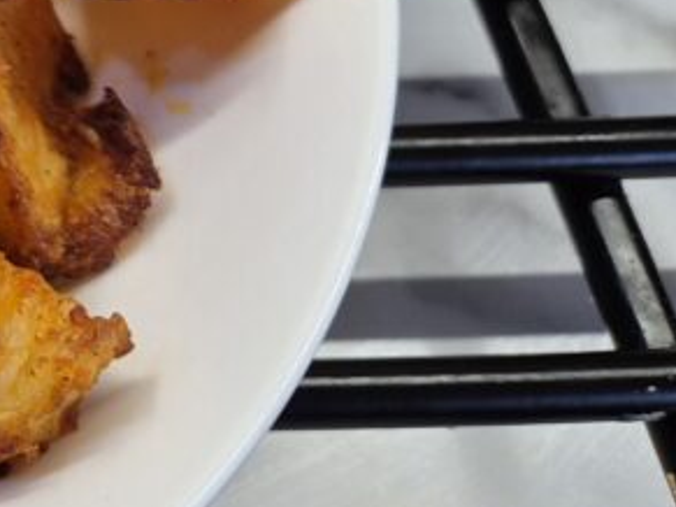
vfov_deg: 17.1
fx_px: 1581
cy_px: -147
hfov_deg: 19.8
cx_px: -430
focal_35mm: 81
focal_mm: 5.4
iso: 160
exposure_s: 1/100
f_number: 1.8
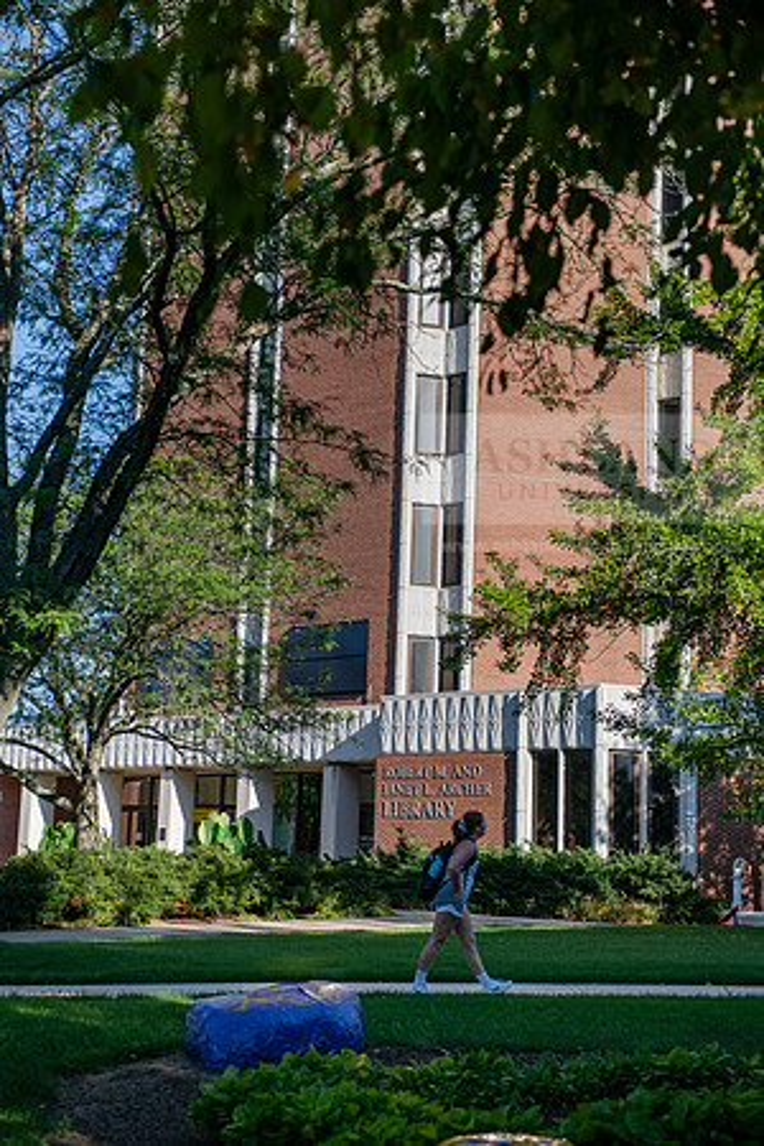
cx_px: 382
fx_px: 1846
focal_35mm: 58
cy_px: 573
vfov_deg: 34.5
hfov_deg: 23.4
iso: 80
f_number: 4
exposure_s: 1/500
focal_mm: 58
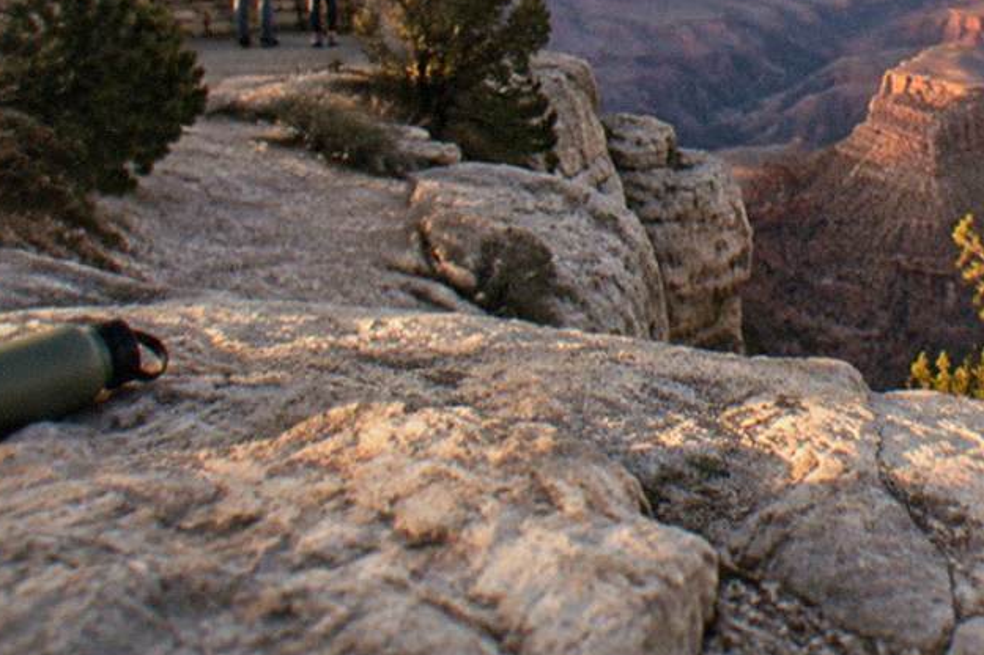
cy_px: 146
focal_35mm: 64
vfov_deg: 21.0
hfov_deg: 30.9
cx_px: 740
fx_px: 1748
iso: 320
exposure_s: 1/800
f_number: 5.6
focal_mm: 40
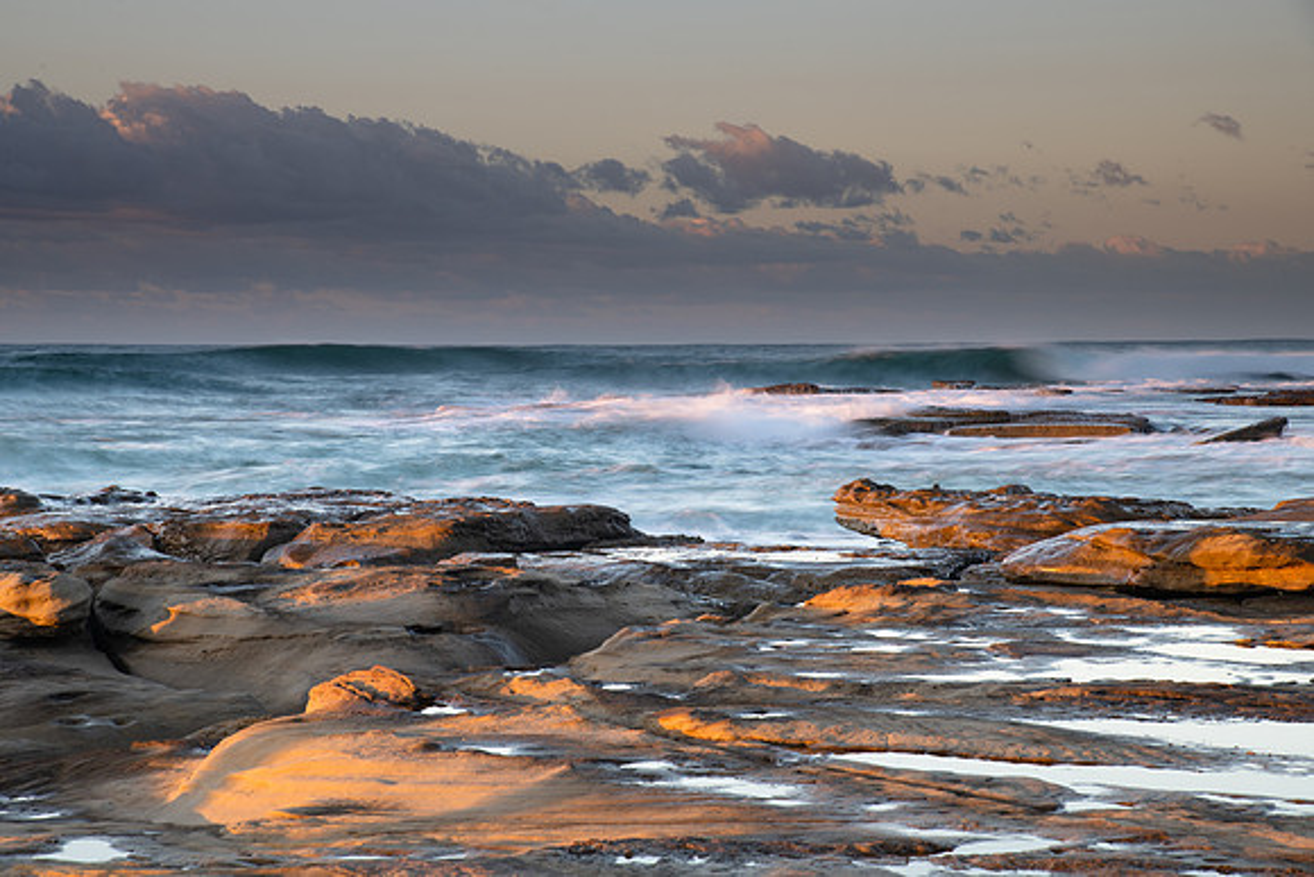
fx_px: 3393
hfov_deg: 21.9
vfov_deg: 14.7
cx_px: 657
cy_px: 438
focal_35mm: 93
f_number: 14
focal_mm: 92
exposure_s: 1/1.25
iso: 31
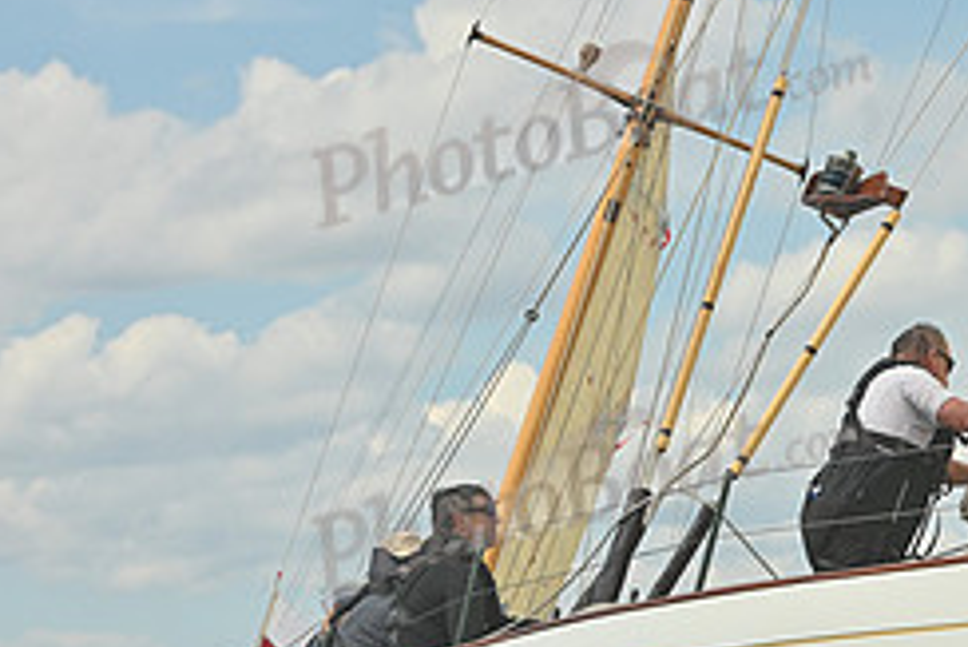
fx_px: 7802
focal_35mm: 290
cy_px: 641
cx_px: 1079
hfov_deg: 7.1
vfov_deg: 4.7
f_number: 11
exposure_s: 1/1250
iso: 320
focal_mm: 122
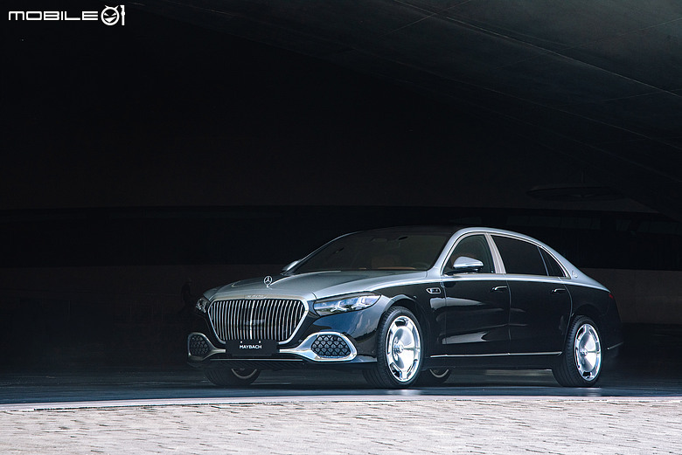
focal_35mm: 105
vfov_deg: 13.1
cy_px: 228
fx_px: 1990
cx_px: 341
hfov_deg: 19.4
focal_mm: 105
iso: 400
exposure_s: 1/250
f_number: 5.6
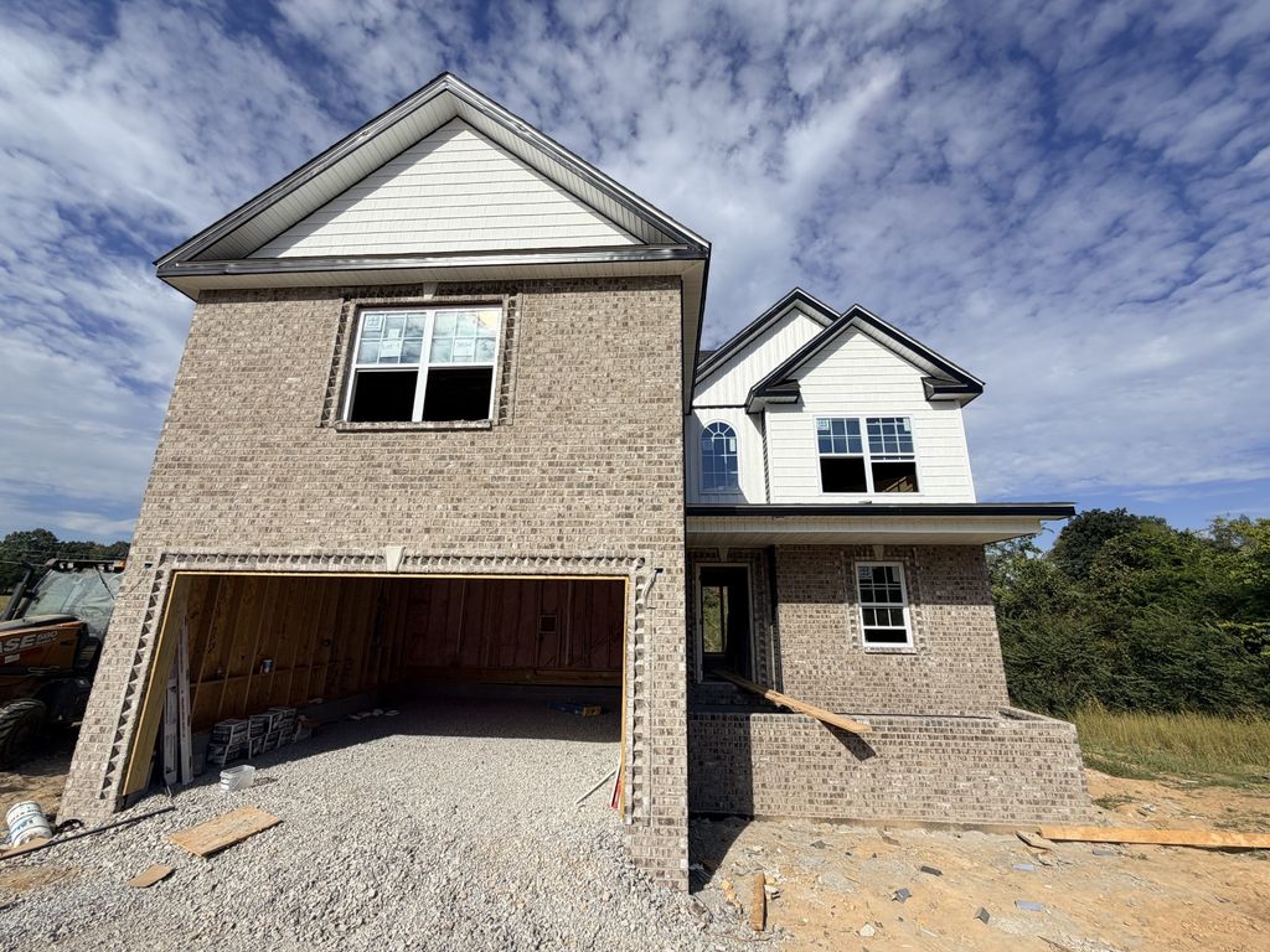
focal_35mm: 14
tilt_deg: +15.5
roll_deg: -0.9
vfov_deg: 85.7
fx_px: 514
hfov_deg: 102.1
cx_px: 635
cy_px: 476
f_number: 2.2
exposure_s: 1/1497
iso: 20
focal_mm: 2.22
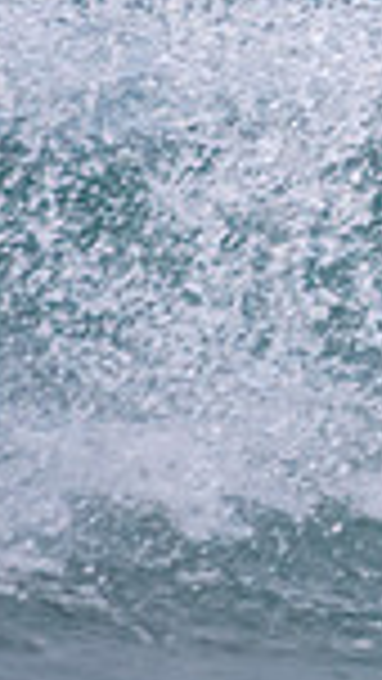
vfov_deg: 0.7
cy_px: -74
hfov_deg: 0.4
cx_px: 1025
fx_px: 54154
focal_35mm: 3009
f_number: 5.6
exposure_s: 1/500
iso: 1000
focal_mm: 500
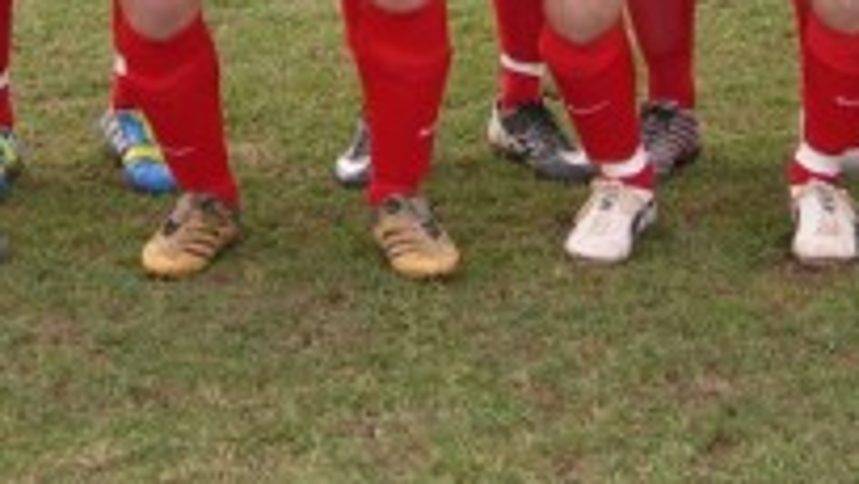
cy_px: -478
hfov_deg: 12.0
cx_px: 421
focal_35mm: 180
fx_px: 4102
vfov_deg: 6.6
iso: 50
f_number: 3.2
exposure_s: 1/137
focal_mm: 10.6
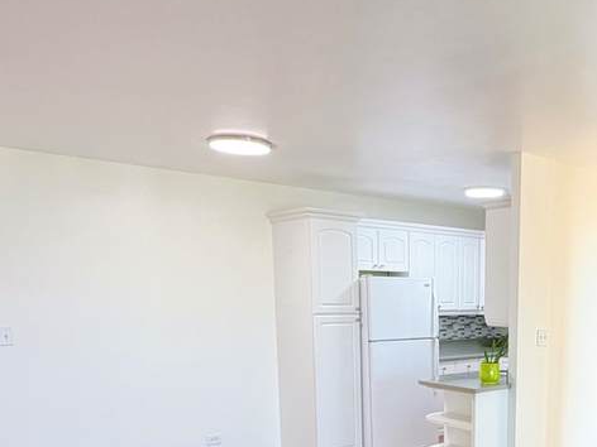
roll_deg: -0.5
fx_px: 655
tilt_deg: -10.6
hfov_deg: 46.2
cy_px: 408
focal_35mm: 38
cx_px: 484
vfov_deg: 35.4
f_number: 2.2
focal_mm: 2.22
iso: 160
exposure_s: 1/60
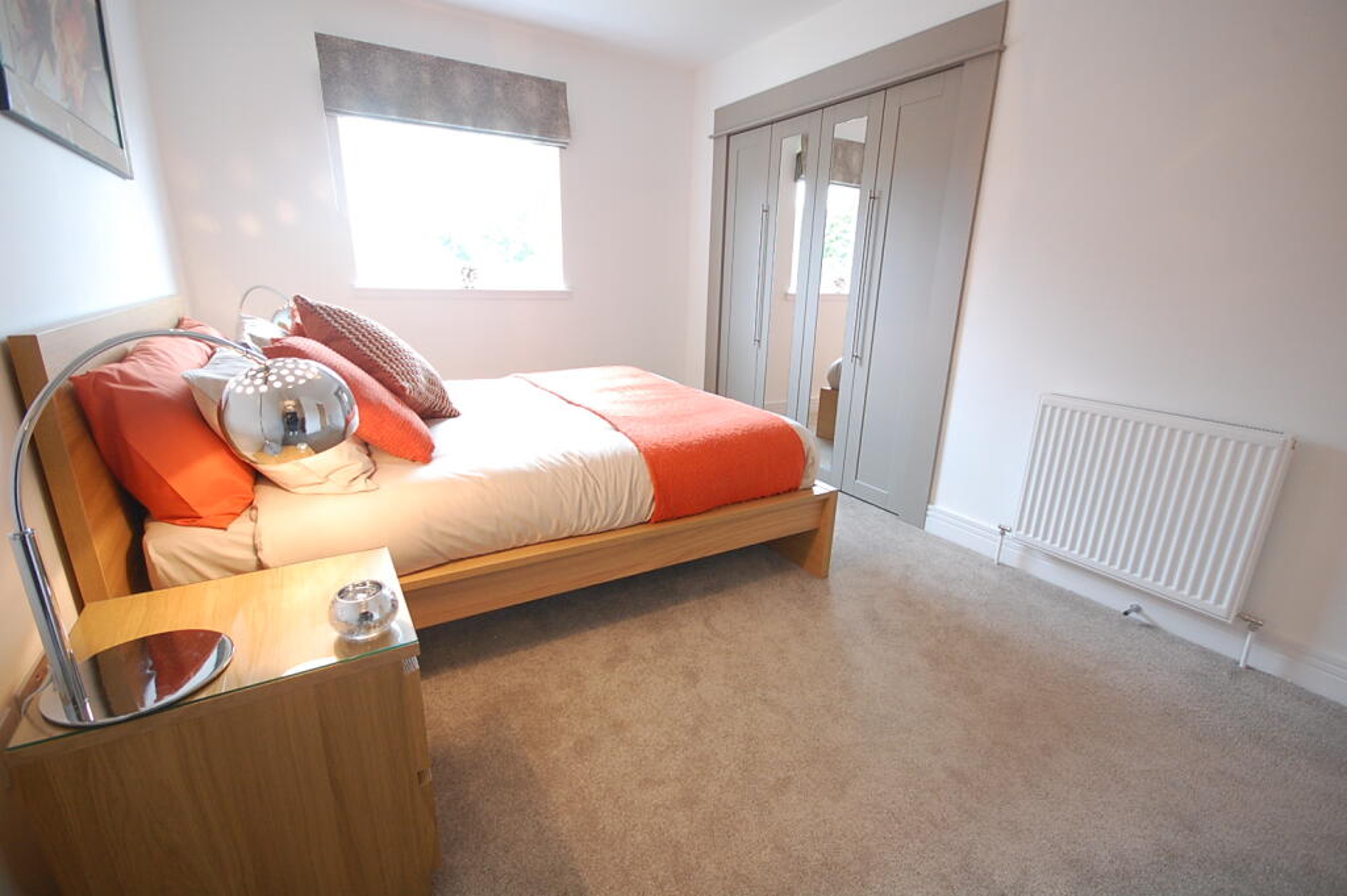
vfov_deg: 77.2
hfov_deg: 100.4
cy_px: 448
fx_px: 561
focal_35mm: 15
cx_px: 674
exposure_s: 1/30
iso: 800
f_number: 4
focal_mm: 10
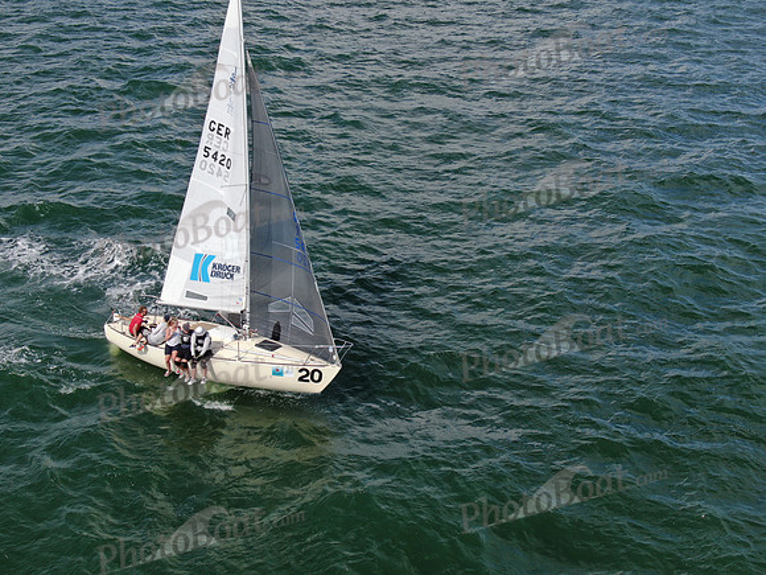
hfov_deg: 39.7
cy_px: 288
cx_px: 383
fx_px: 1062
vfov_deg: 30.3
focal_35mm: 48
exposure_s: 1/800
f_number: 3.8
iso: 100
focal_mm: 8.6
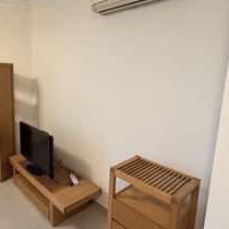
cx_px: 87
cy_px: 103
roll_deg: -3.2
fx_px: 202
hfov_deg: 58.4
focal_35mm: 27
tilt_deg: -8.2
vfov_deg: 59.0
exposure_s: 1/50
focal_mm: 2.22
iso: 320
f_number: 2.2
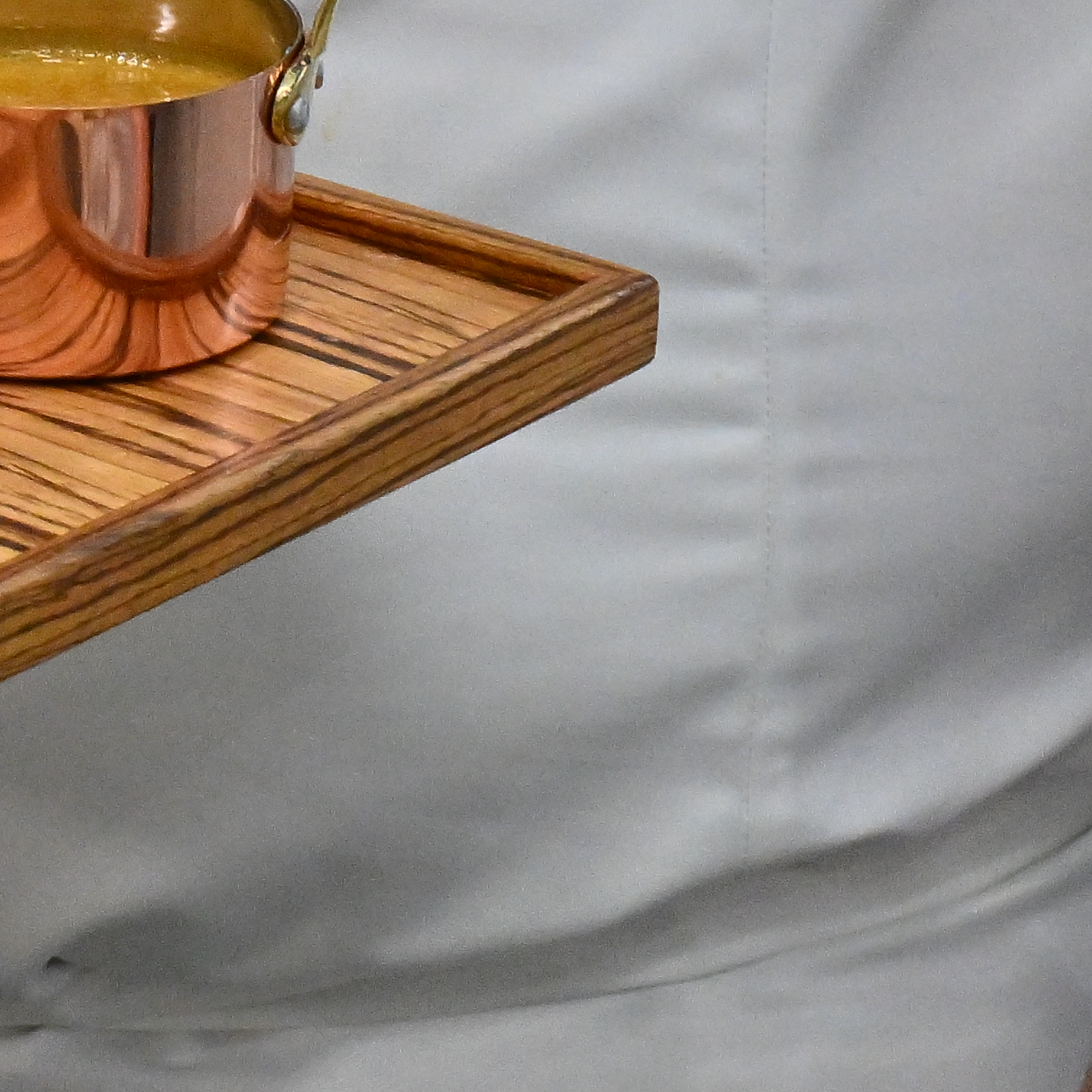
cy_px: 1542
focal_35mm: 325
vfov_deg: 5.4
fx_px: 11599
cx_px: -1187
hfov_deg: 5.3
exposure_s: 1/200
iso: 2500
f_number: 8
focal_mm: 70
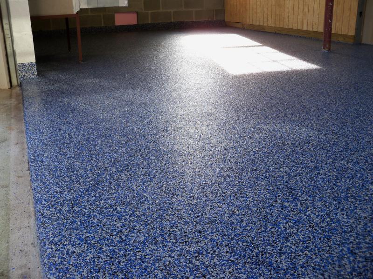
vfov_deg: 40.7
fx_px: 377
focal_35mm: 35
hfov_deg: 52.6
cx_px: 186
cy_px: 140
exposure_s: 1/40
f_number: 3.5
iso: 64
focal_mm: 6.2
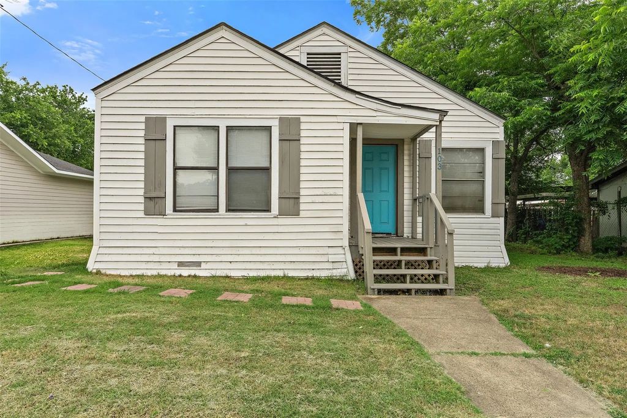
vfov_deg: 59.5
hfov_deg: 81.2
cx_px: 314
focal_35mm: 21
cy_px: 209
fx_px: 366
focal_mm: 21
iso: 800
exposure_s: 1/200
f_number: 10
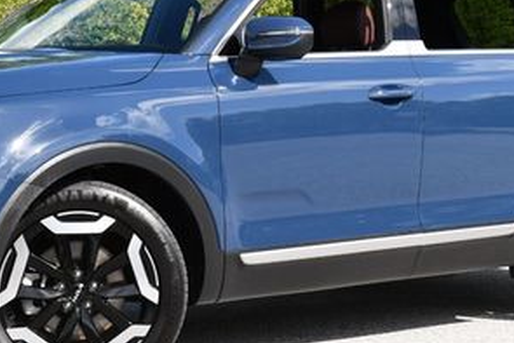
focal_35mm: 113
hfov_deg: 18.1
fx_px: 1614
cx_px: 188
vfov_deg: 12.1
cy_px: 110
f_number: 8
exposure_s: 1/250
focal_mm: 26
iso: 160
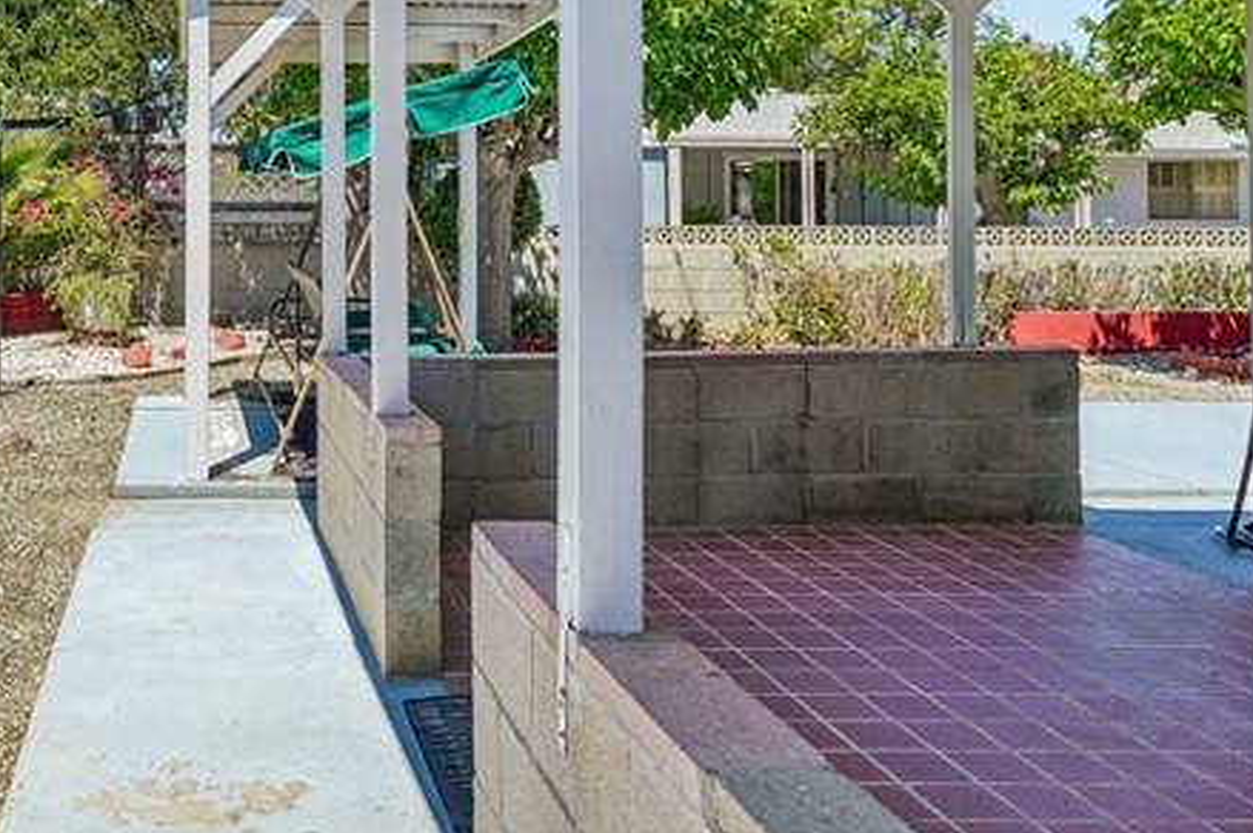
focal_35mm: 35
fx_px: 1217
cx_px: 197
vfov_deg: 36.3
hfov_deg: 50.1
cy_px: 145
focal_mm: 15
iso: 100
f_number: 9
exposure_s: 1/160
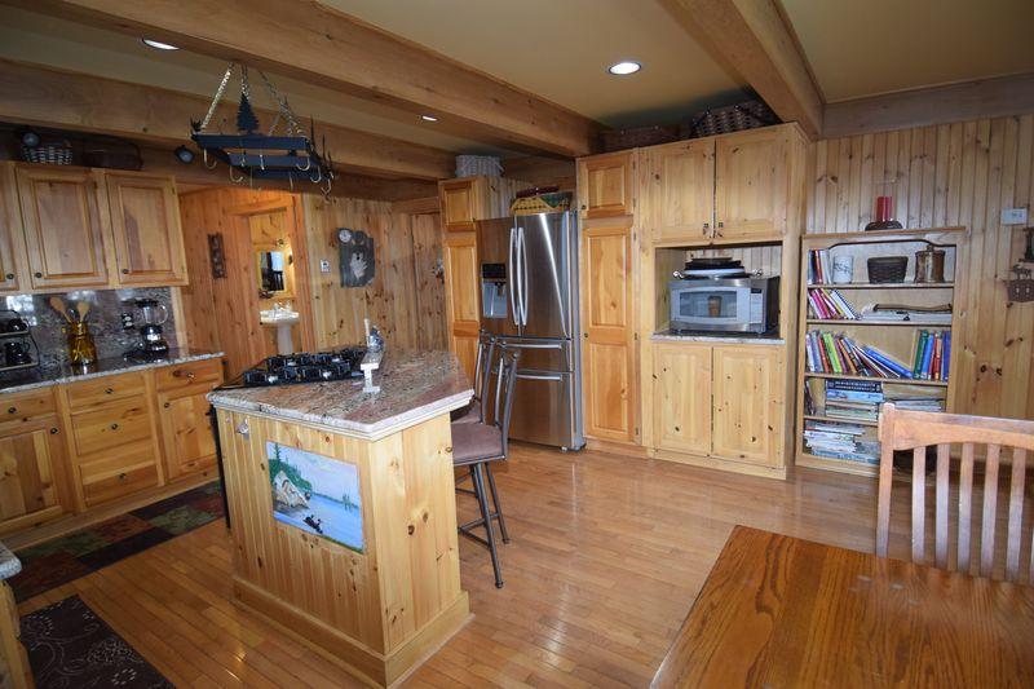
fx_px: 517
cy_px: 344
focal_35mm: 18
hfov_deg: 90.0
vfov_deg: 67.4
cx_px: 517
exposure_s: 1/60
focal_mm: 12
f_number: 4
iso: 900
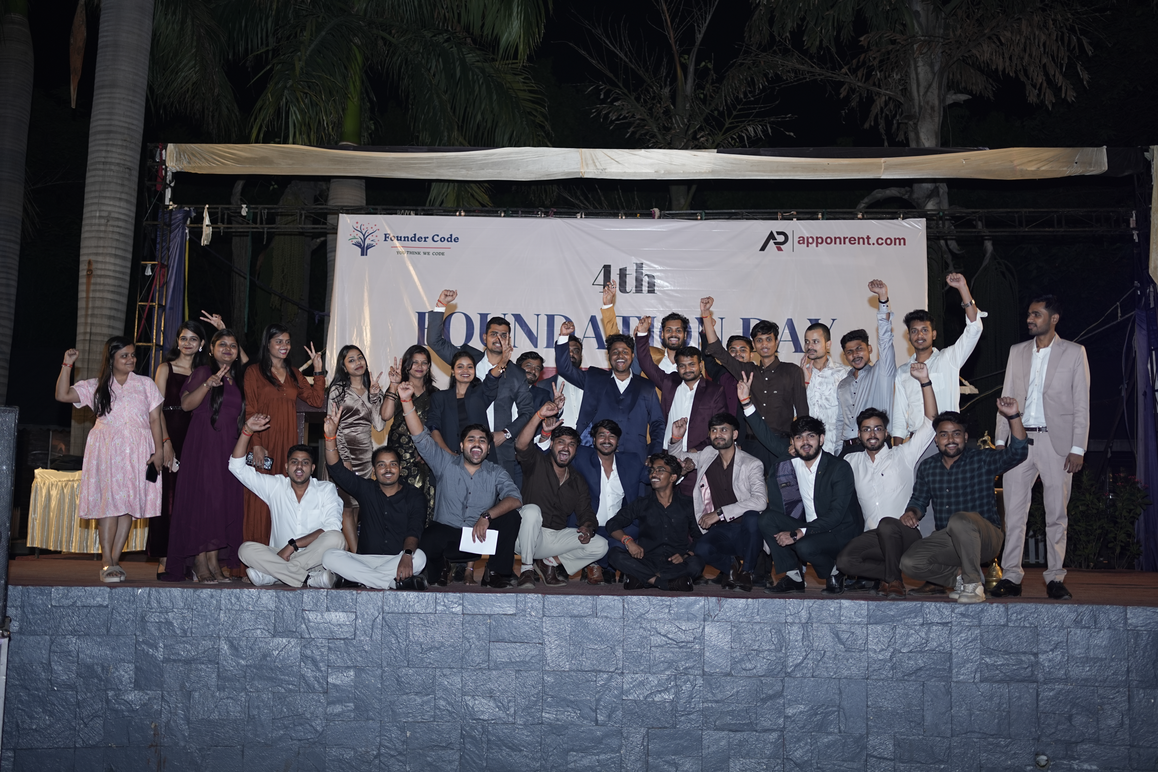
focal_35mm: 35
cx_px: 579
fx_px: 1126
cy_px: 386
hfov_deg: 54.4
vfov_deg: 37.9
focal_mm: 35
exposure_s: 1/160
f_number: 1.8
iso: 250
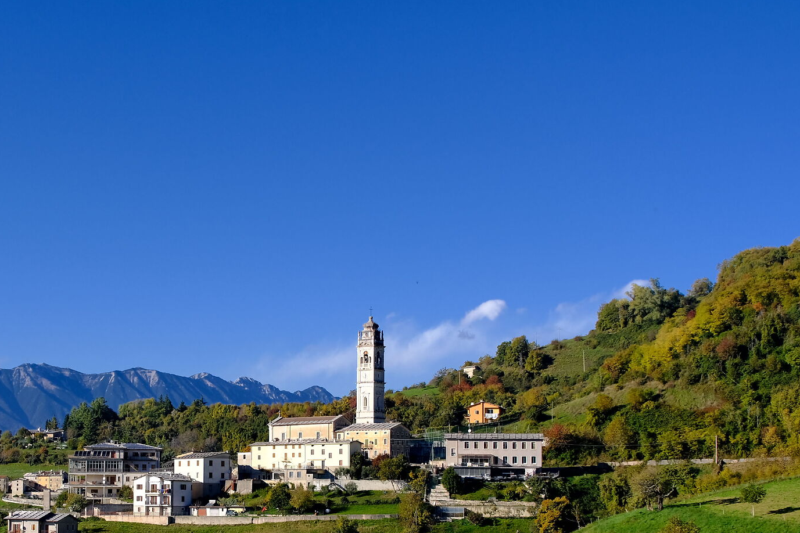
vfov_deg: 22.0
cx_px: 217
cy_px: 420
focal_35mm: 61
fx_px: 1355
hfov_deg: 32.4
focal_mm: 23.4
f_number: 5.6
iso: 160
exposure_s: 1/600
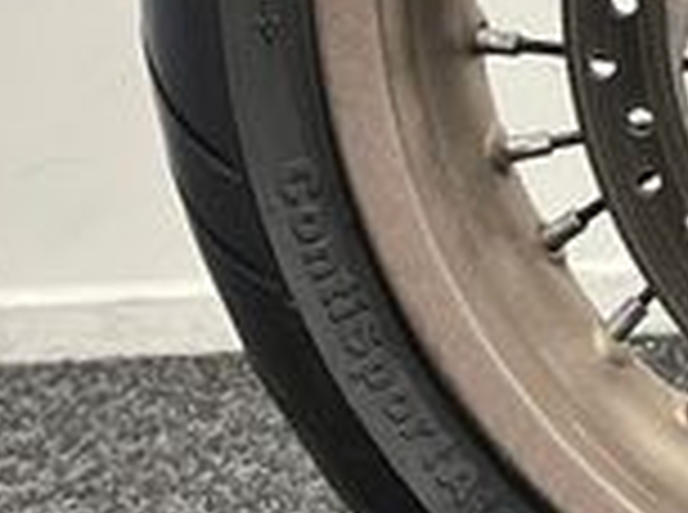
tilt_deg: -7.1
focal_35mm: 109
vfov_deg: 13.3
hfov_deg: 16.1
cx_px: 1124
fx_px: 2161
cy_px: -58
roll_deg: +3.1
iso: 250
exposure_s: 1/50
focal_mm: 5.1
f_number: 1.6
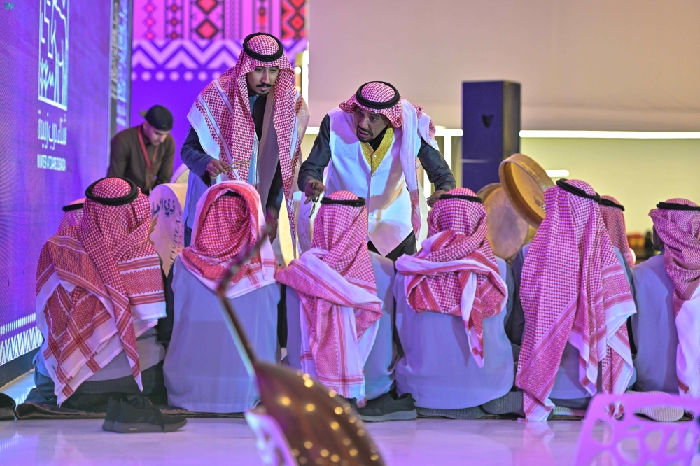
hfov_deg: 17.1
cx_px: 350
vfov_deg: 11.4
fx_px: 2332
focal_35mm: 120
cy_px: 233
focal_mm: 120
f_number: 2.8
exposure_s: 1/250
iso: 1600
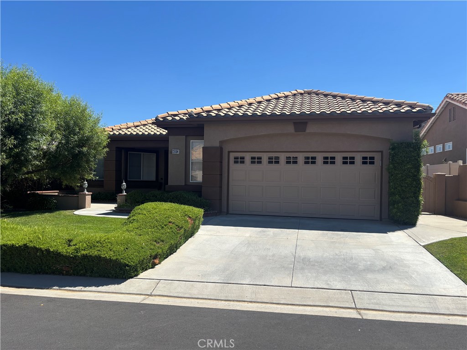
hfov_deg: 67.3
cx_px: 234
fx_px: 351
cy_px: 175
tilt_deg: -0.1
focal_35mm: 26
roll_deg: -1.3
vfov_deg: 53.1
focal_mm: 5.96
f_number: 1.6
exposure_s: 1/3534
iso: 50
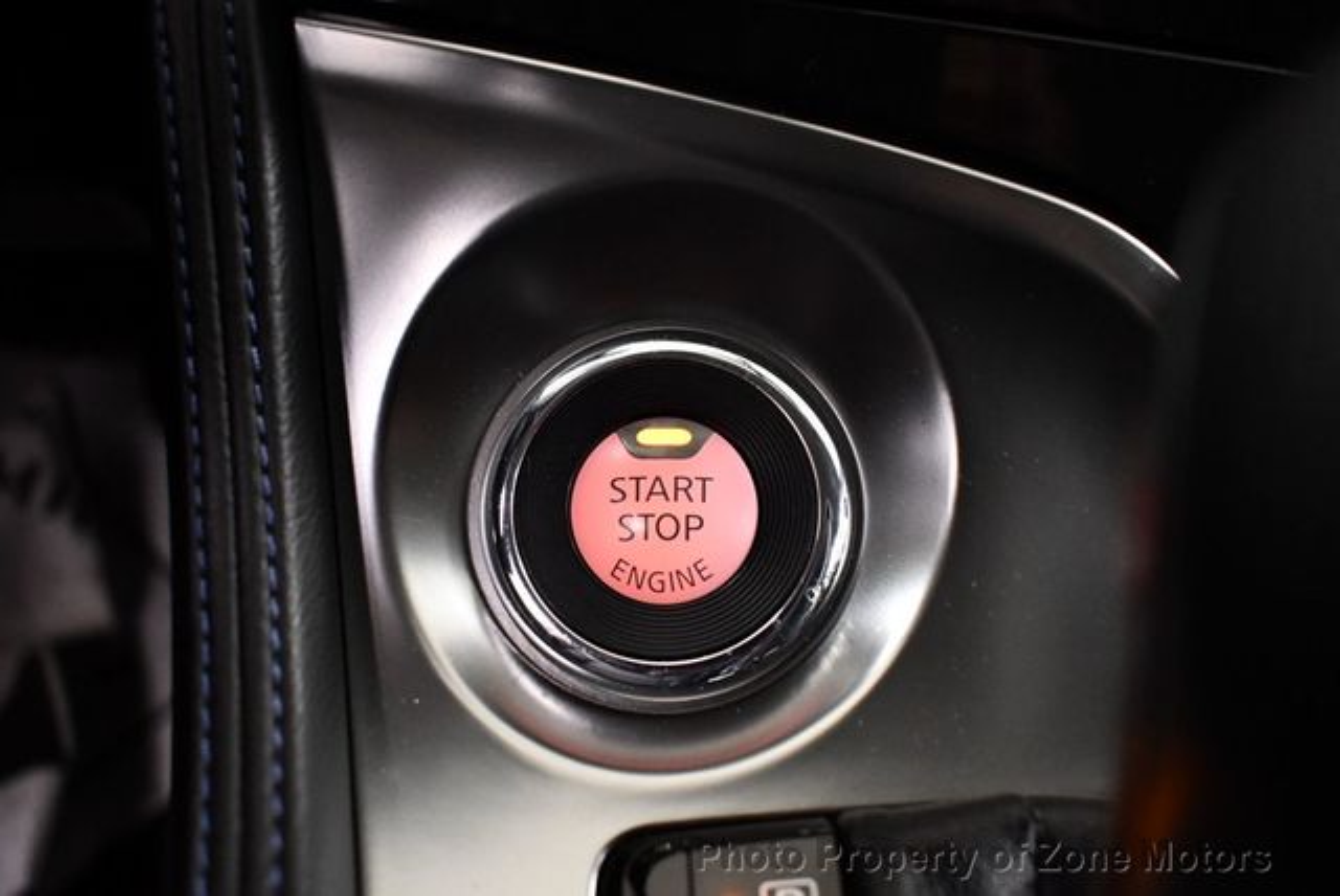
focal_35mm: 36
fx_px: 1341
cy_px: 448
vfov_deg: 36.9
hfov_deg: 53.1
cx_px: 670
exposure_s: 1/100
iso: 3200
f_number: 3.5
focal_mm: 18
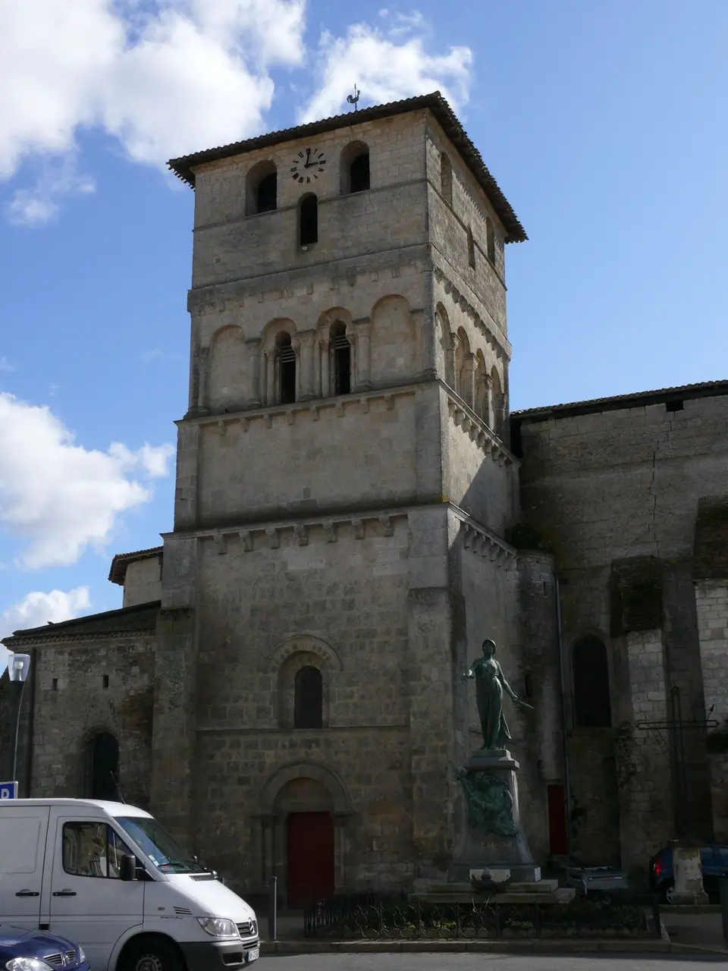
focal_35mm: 45
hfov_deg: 32.2
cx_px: 364
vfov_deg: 42.1
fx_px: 1262
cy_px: 486
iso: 100
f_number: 6.3
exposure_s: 1/400
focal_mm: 9.6
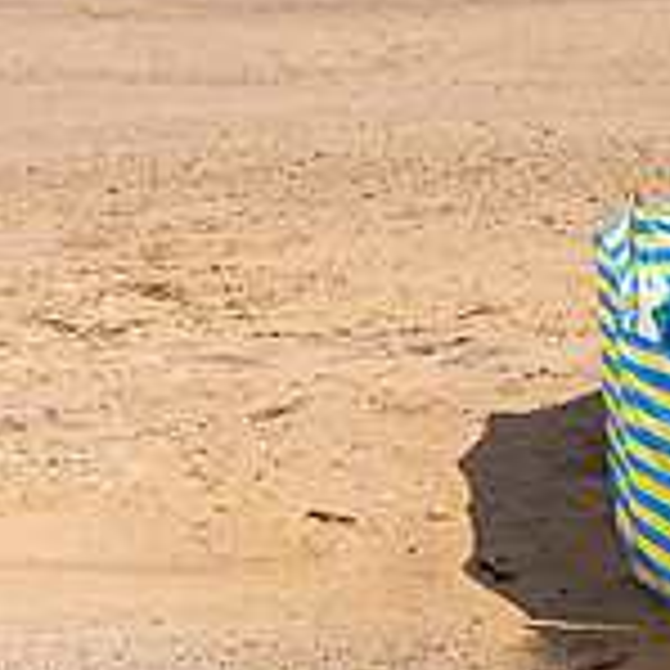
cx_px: 1316
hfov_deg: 12.5
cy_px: -66
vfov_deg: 13.8
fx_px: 2715
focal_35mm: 124
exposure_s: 1/2500
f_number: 4.5
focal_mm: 24
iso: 200
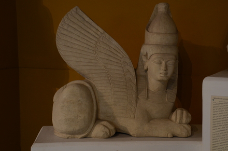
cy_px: 76
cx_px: 114
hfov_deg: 30.6
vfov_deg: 20.5
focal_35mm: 66
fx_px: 417
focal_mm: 44
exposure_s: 1/15
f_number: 4.8
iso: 1000
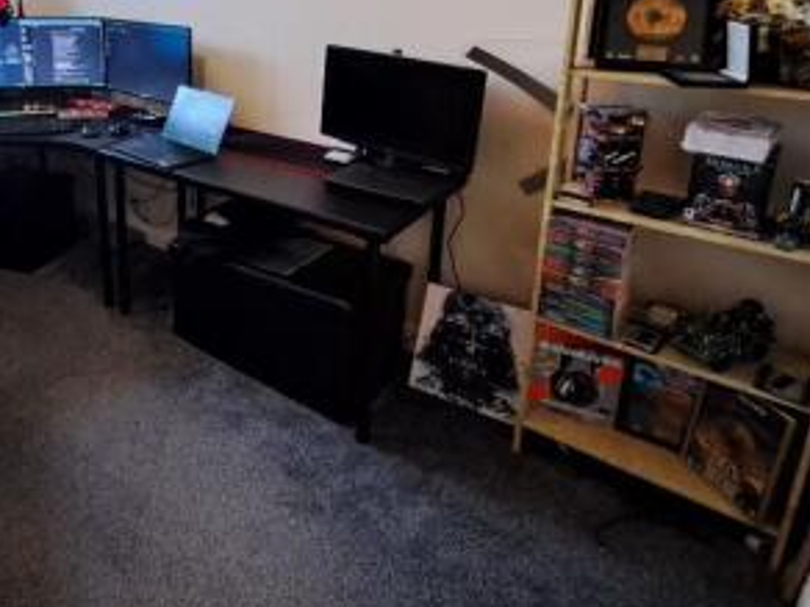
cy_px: 118
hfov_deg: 63.6
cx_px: 209
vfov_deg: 49.8
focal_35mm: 26
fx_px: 608
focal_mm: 1.74
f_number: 2.2
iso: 200
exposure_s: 1/25
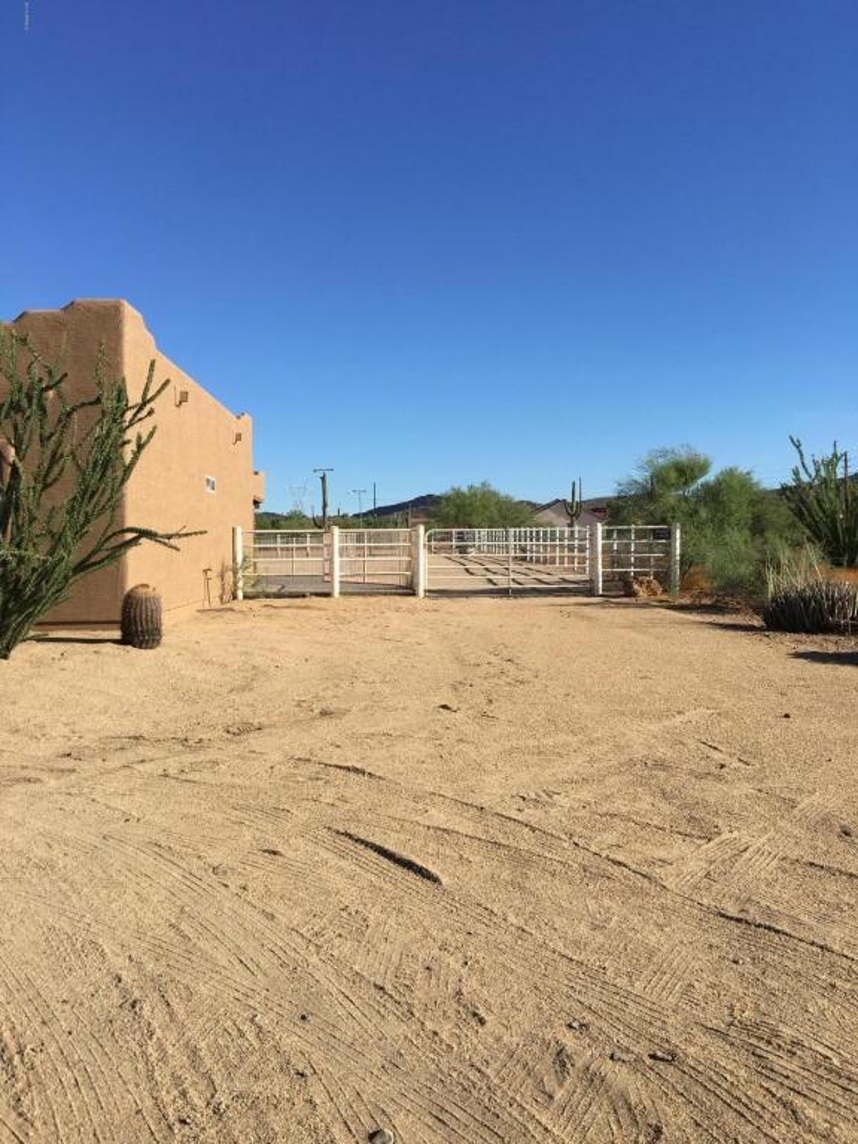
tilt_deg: -0.4
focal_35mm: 29
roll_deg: +0.1
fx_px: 958
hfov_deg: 48.2
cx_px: 429
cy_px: 572
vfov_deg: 61.7
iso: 25
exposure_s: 1/1570
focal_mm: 4.15
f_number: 2.2
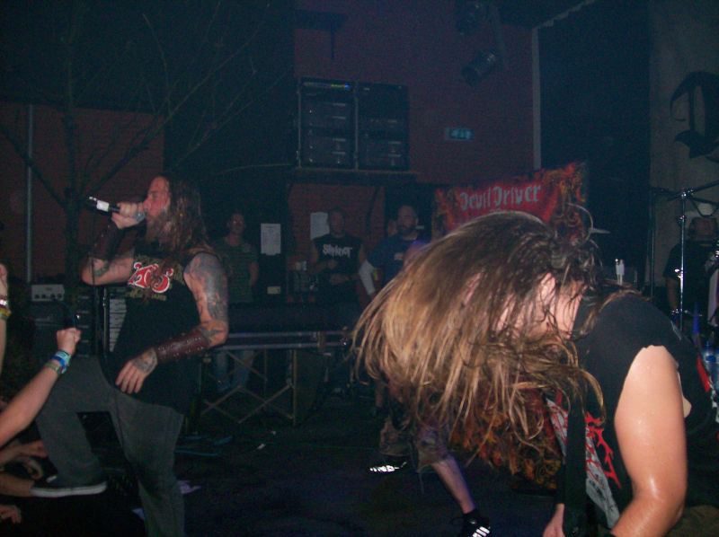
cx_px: 360
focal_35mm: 36
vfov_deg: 39.6
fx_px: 747
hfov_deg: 51.4
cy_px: 268
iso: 140
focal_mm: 6
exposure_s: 1/64
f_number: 2.7
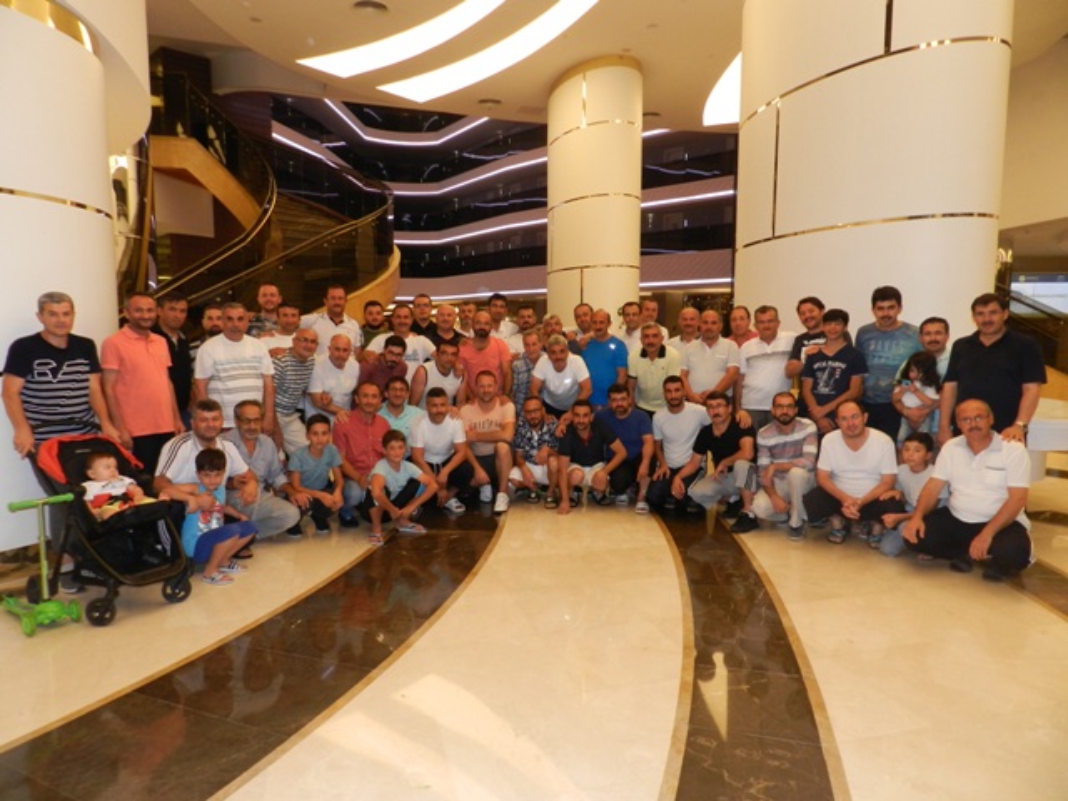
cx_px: 534
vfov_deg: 58.9
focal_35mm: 23
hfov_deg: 73.9
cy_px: 400
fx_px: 710
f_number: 3.4
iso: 200
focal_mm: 4
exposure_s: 1/30
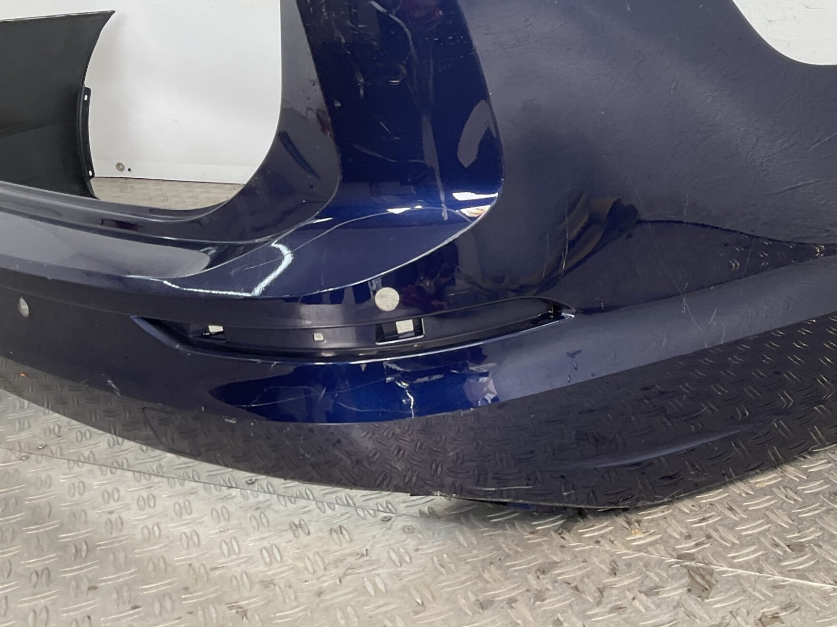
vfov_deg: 33.1
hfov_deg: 43.3
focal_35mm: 43
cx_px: 549
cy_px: 179
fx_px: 1040
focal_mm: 3
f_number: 1.8
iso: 16
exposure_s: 1/115
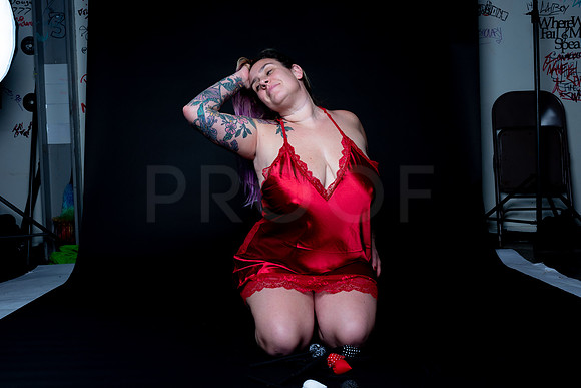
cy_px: 194
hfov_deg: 54.4
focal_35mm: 35
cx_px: 290
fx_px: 565
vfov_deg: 37.9
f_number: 10
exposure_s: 1/160
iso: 100
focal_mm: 35
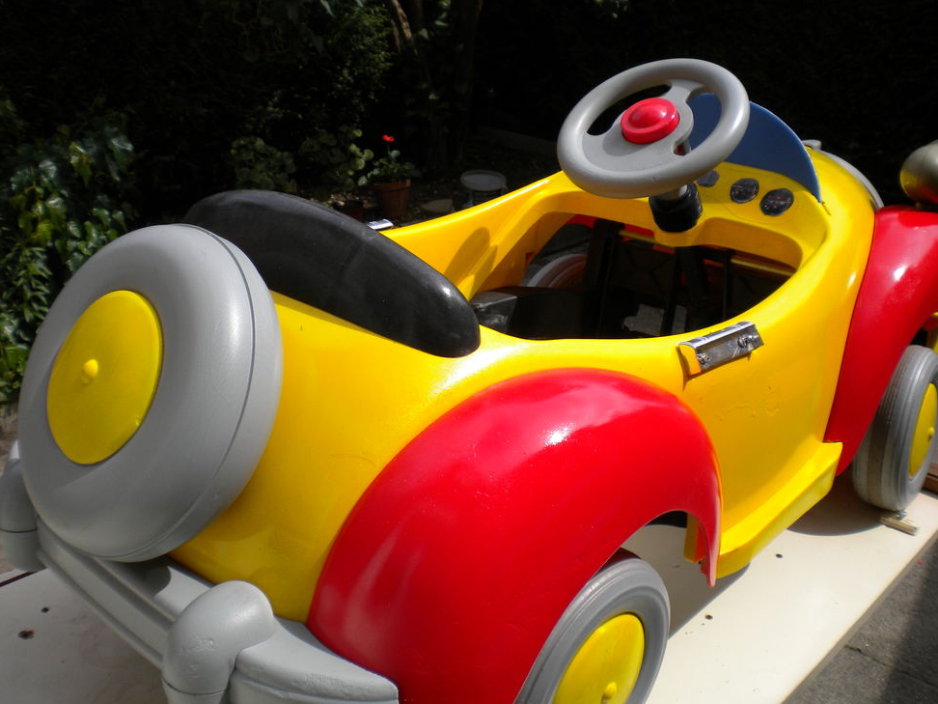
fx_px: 976
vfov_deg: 39.7
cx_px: 471
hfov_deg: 51.4
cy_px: 353
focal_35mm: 36
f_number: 4.6
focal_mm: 6.3
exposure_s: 1/604
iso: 80
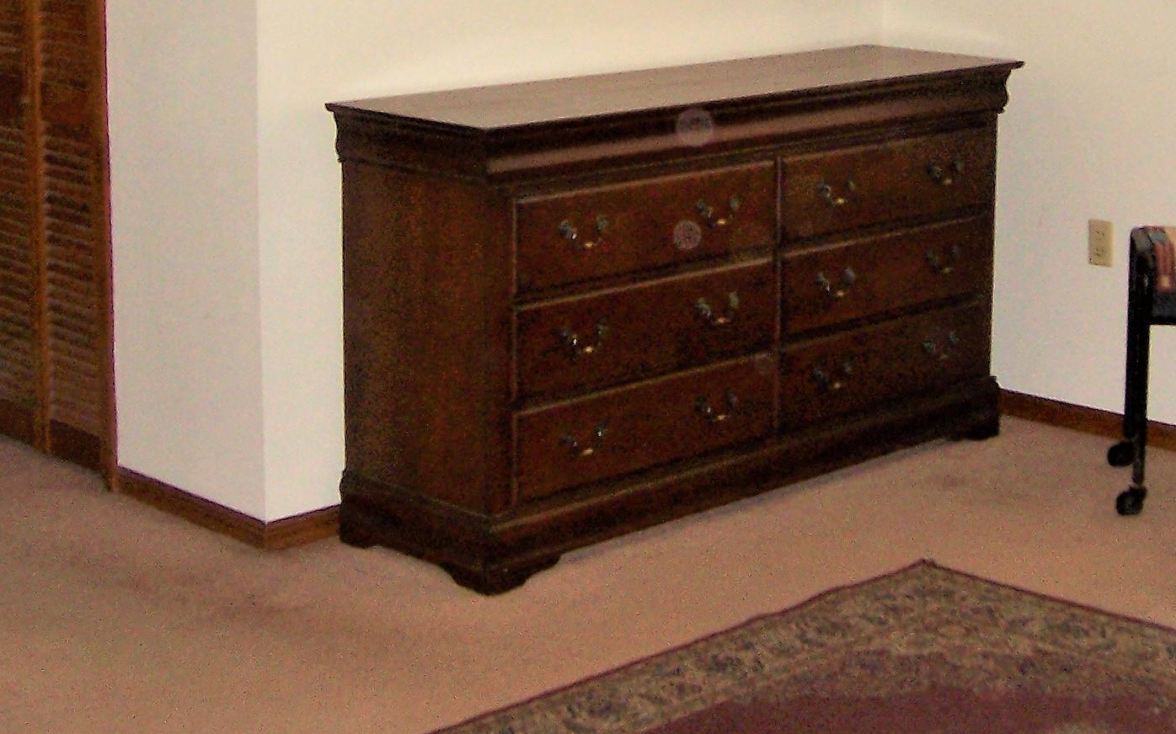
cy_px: 12
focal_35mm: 70
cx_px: 767
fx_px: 2243
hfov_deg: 29.2
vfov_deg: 18.2
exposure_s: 1/60
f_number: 3
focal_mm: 6
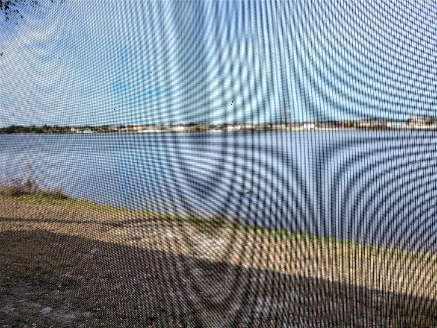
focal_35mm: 26
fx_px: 328
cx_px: 218
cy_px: 164
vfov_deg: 53.1
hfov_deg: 67.3
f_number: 1.8
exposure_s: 1/1775
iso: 40
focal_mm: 5.4
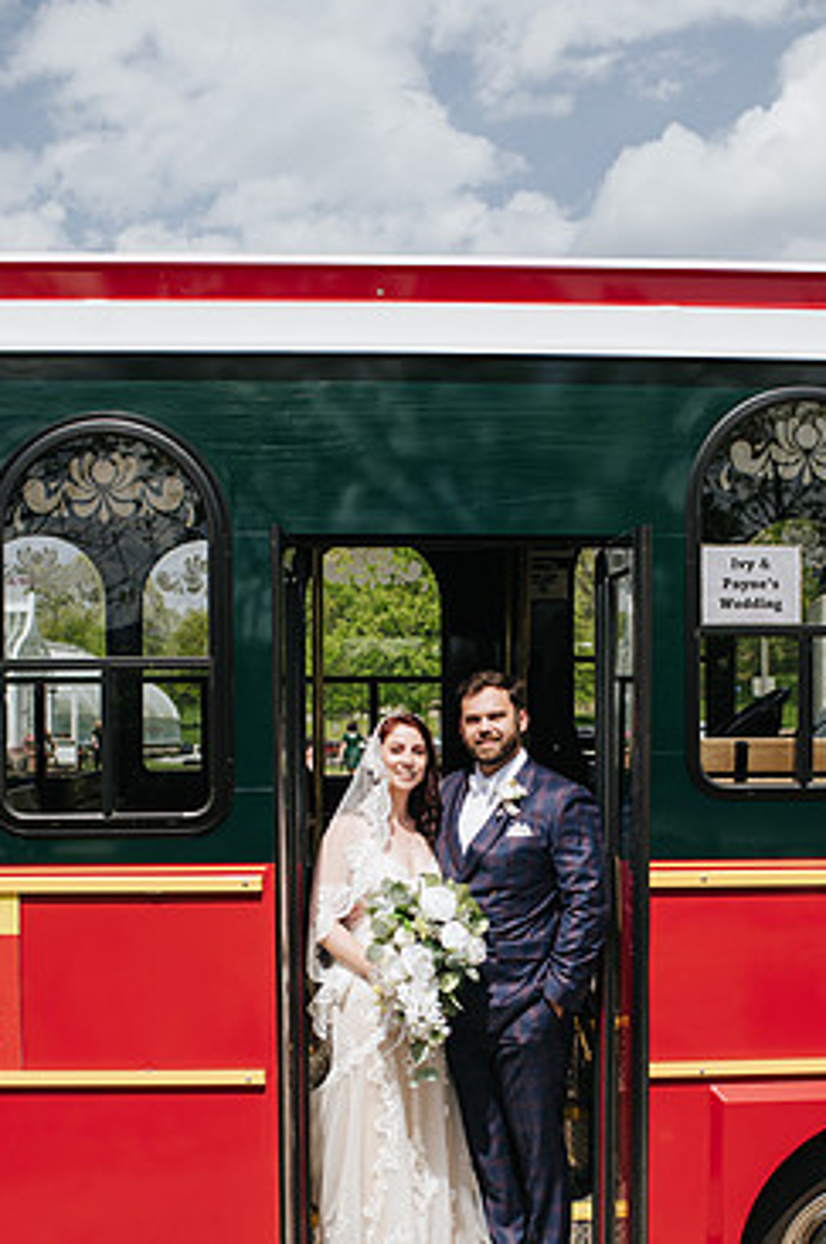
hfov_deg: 31.1
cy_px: 758
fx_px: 1484
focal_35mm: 43
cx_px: 447
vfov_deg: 45.2
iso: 100
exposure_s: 1/1000
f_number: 3.5
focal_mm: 35
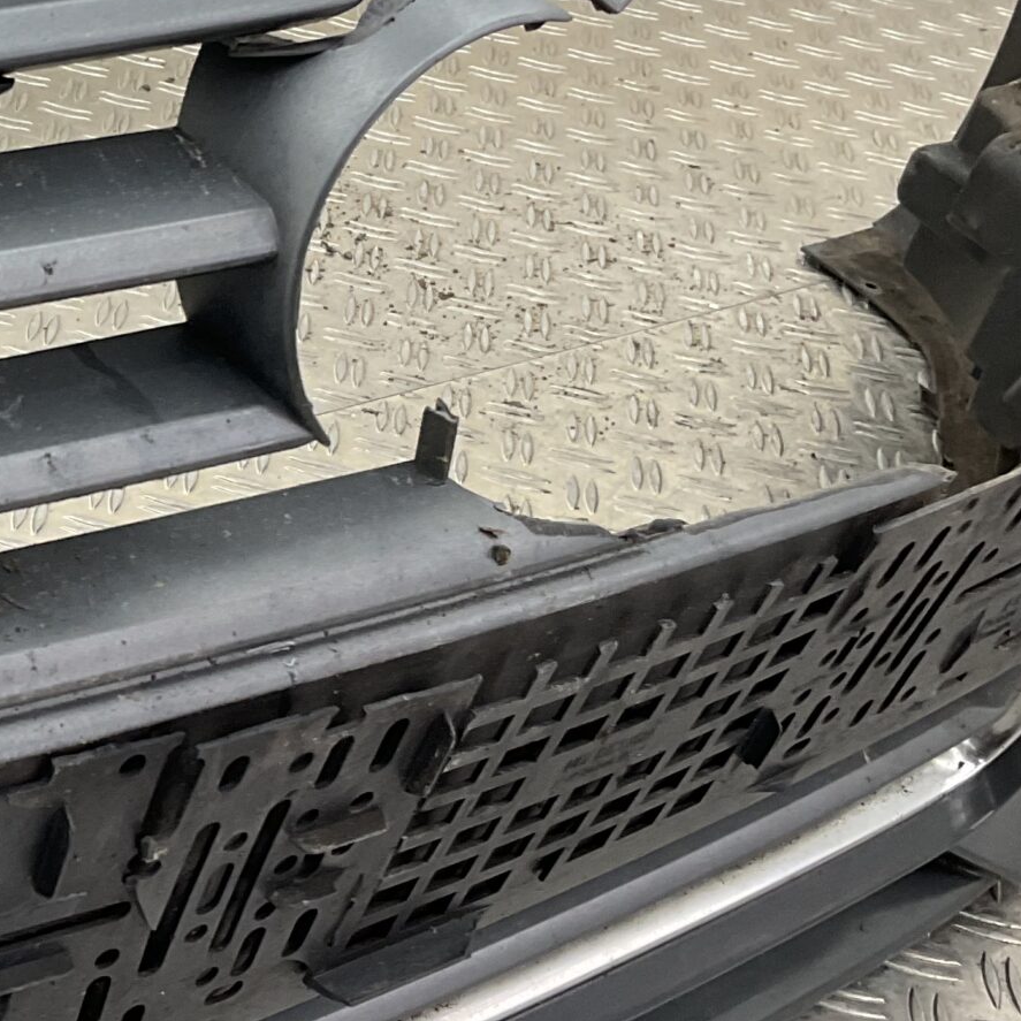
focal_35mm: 74
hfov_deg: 21.7
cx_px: -192
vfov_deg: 23.3
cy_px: 414
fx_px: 2469
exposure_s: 1/120
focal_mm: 3
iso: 50
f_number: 1.8
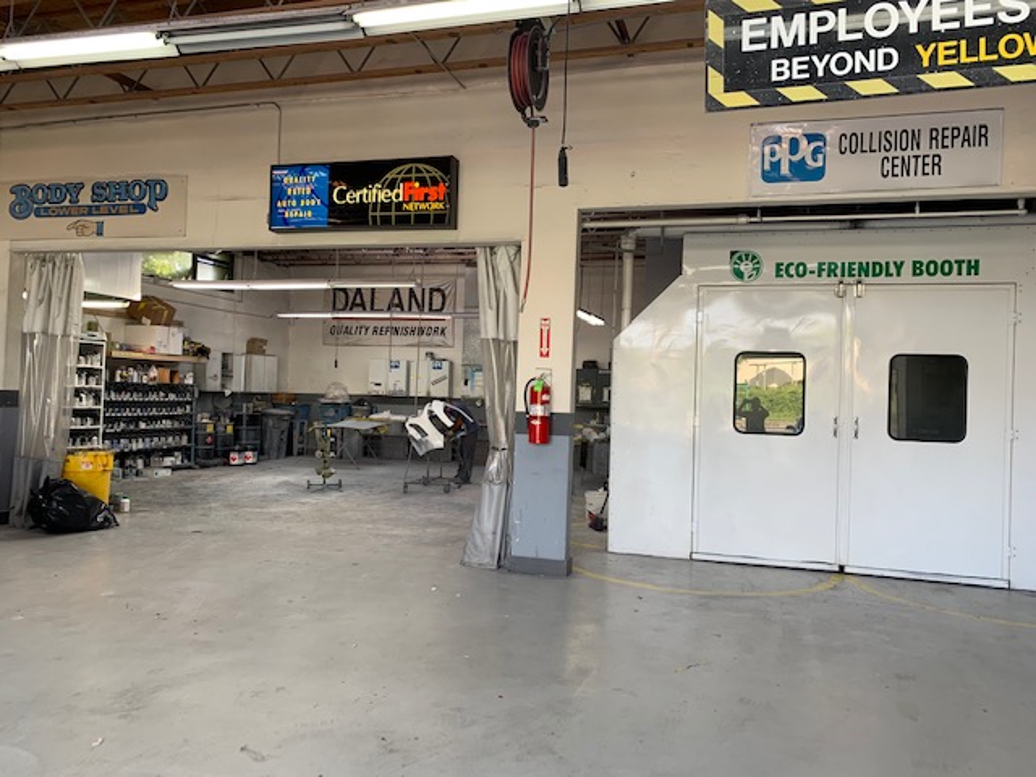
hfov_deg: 67.3
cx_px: 518
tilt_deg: +0.2
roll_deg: -3.1
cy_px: 388
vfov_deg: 53.1
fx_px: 778
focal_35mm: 26
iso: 50
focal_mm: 4.25
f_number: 1.8
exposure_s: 1/120
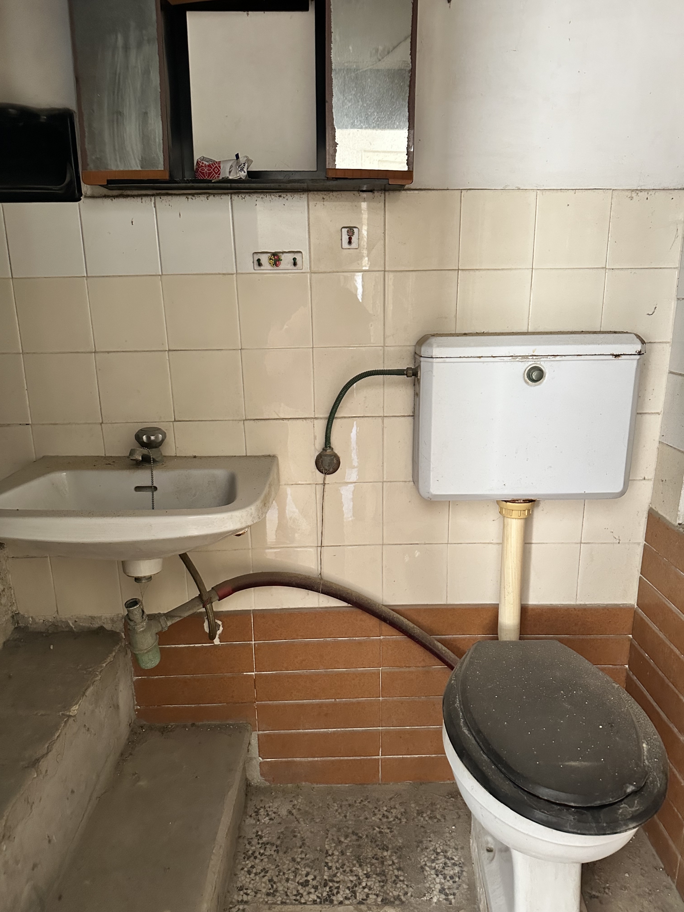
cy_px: 456
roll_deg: -0.5
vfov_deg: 71.6
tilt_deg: -15.4
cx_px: 342
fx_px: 632
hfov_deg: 56.8
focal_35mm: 24
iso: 500
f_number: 1.78
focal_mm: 6.86
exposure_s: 1/60
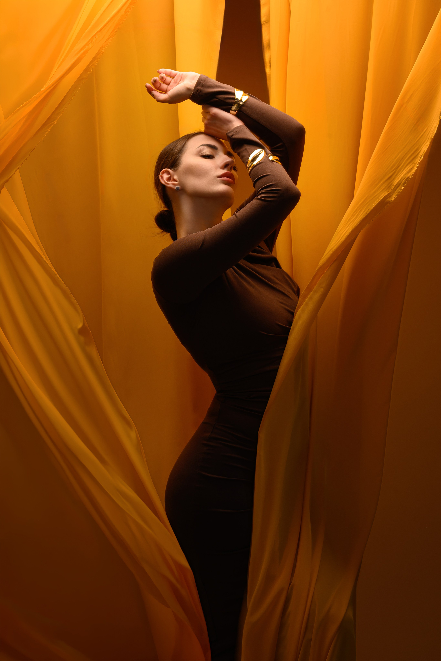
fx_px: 1562
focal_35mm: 85
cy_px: 330
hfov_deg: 16.1
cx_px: 220
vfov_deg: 23.9
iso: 160
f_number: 9
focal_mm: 85
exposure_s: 1/15
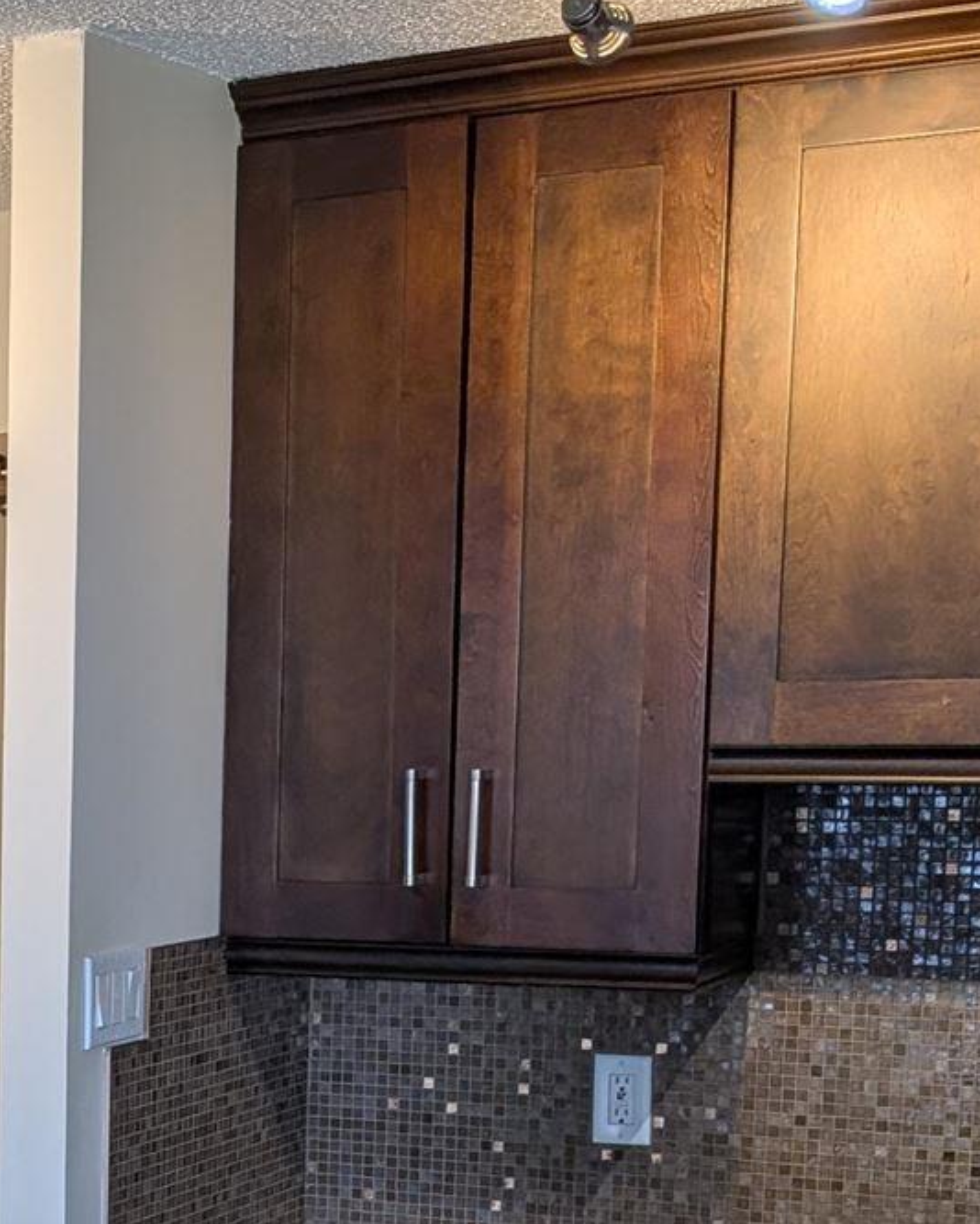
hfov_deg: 17.6
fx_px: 2935
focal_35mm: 81
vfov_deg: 22.9
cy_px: 1140
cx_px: -349
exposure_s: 1/155
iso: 21
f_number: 1.68
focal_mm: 6.9
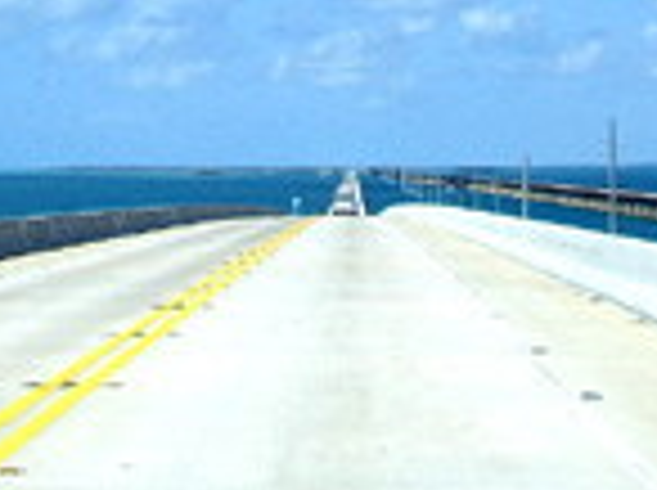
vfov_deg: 10.8
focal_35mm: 133
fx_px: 2520
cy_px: -187
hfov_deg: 14.9
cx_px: 310
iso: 64
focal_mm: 7.9
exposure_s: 1/125
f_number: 8
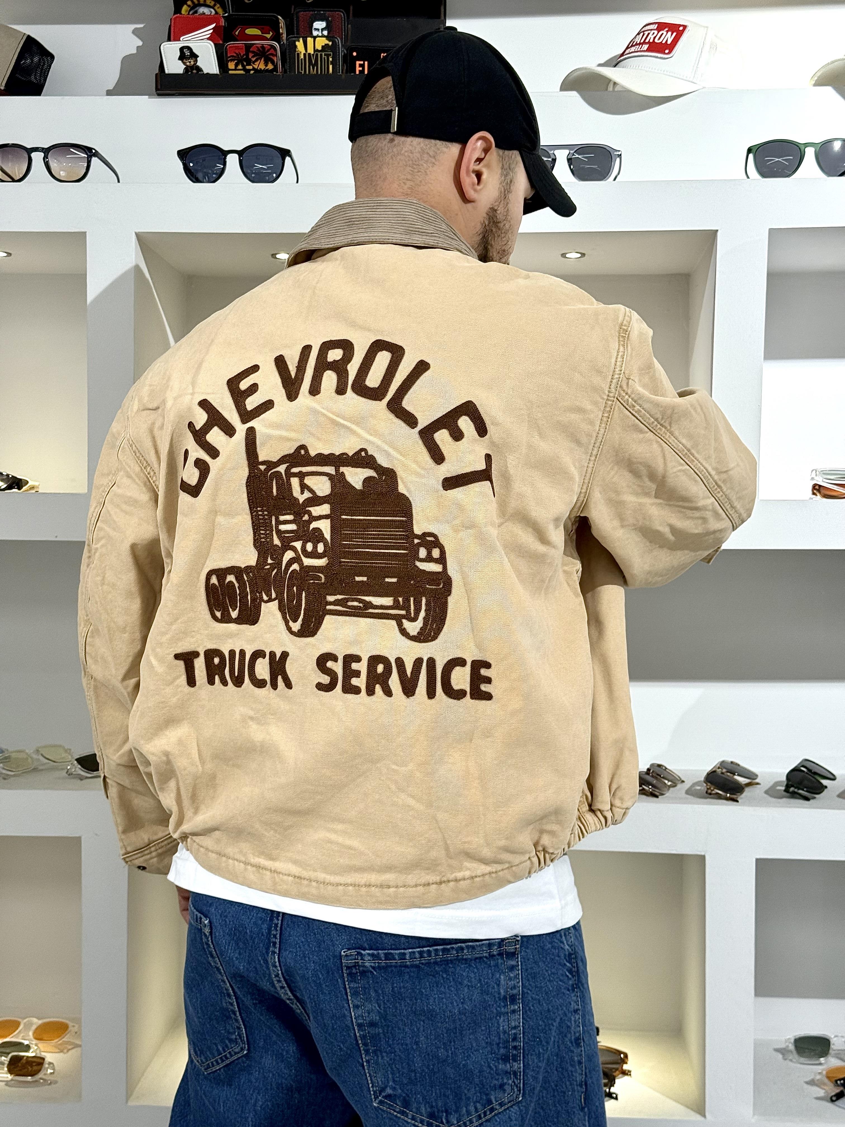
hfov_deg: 30.3
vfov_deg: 39.7
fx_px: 1562
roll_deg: -0.7
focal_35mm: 48
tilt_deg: -0.4
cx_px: 422
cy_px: 564
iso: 80
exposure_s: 1/100
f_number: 1.78
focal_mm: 6.76
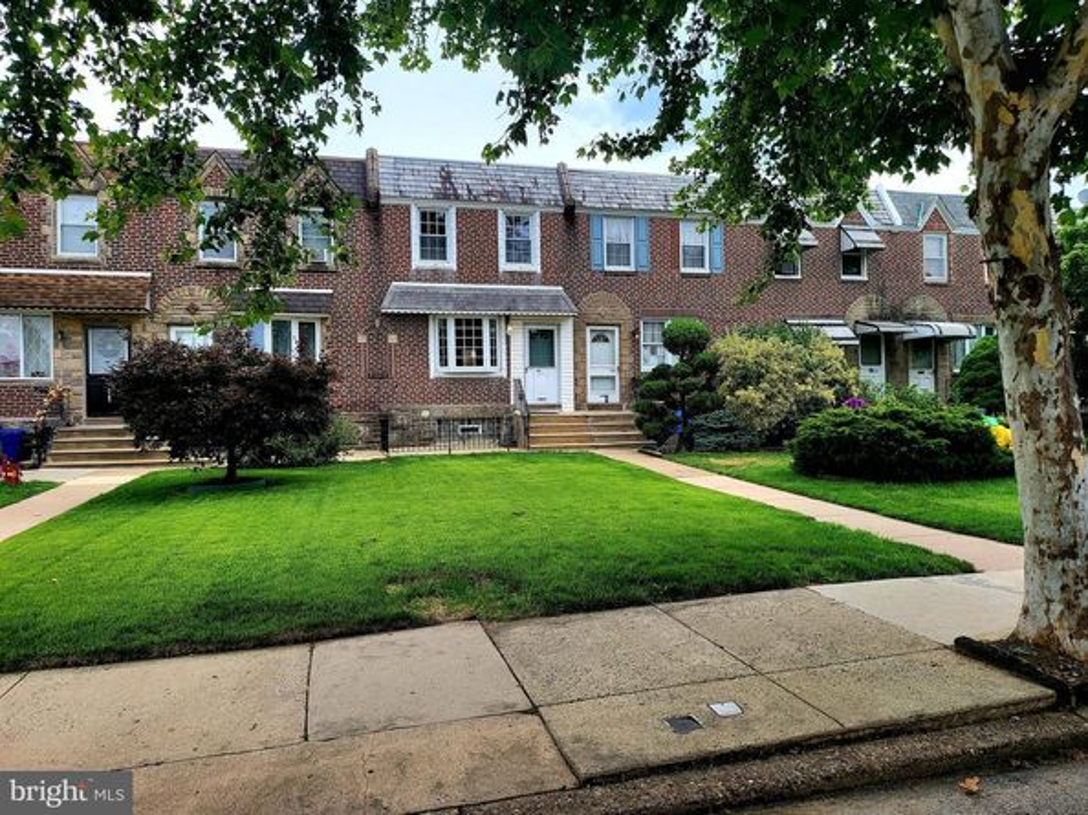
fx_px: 754
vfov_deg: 56.8
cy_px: 408
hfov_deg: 71.6
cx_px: 544
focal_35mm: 24
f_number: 1.8
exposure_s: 1/1429
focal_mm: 5
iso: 40
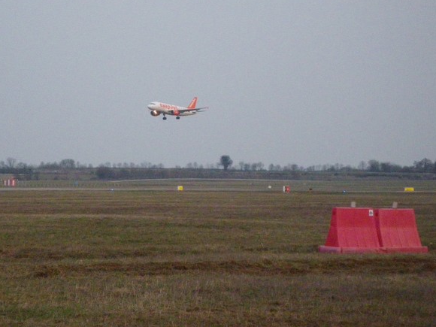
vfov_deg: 7.7
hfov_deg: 10.2
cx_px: 162
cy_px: 108
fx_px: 2431
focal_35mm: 193
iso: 800
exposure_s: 1/125
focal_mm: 25
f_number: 5.5
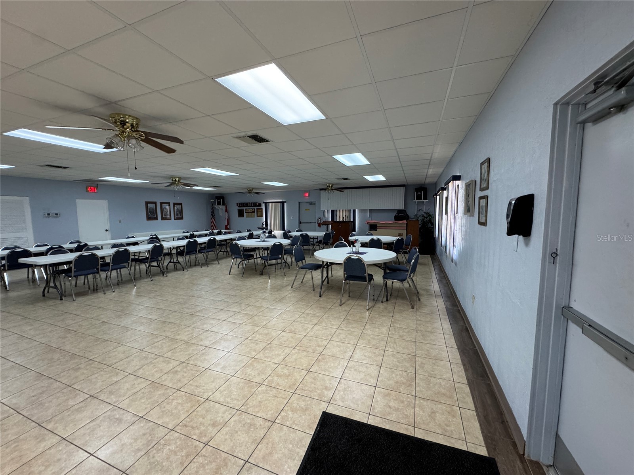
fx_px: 256
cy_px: 238
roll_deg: -0.1
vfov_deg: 85.7
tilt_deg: -6.0
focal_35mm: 14
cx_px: 317
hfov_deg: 102.1
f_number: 2.2
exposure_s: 1/120
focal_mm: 2.22
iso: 320
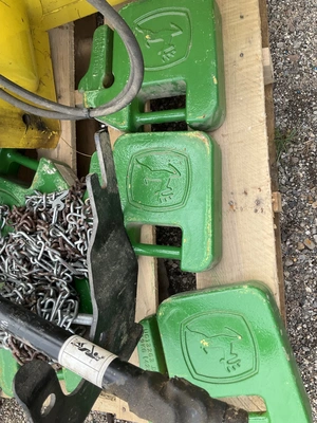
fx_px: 354
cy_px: 212
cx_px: 158
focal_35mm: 29
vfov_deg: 61.7
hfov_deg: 48.2
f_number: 1.8
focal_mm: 3
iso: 25
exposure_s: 1/486
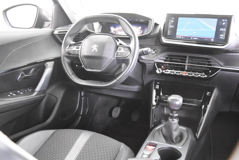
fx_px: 239
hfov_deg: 53.1
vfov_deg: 36.9
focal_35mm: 36
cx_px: 120
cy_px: 80
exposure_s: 1/30
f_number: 3
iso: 12800
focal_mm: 24
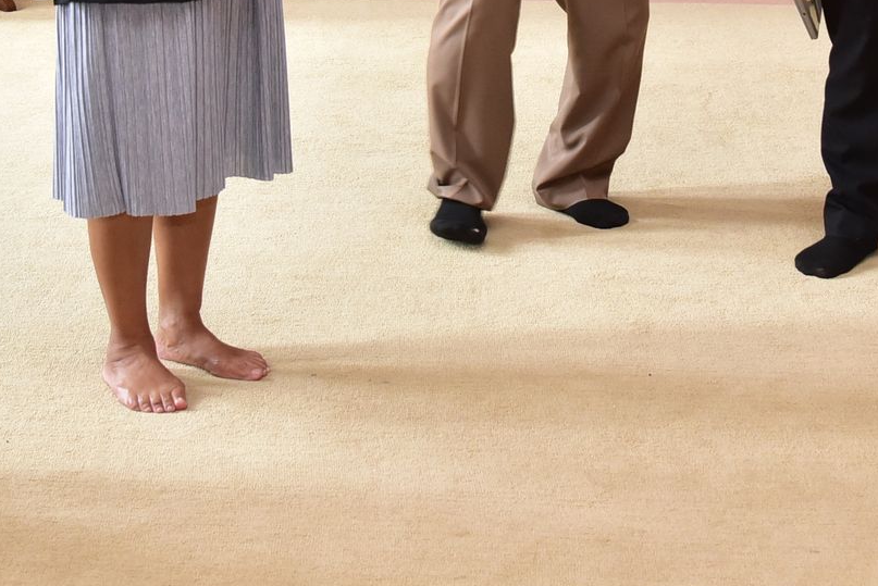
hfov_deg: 21.2
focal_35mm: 96
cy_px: -255
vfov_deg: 13.5
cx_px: 415
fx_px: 2342
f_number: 5.6
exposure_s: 1/125
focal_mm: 31
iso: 1600
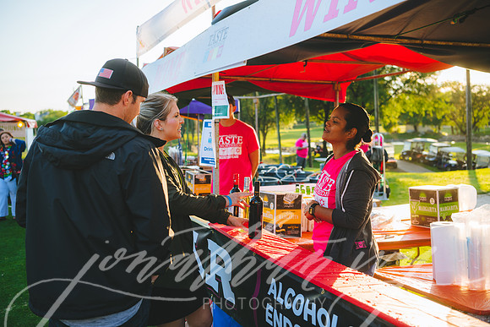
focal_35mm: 38
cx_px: 245
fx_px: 517
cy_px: 164
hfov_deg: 50.7
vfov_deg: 35.1
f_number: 3.5
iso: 64
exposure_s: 1/160
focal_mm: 38
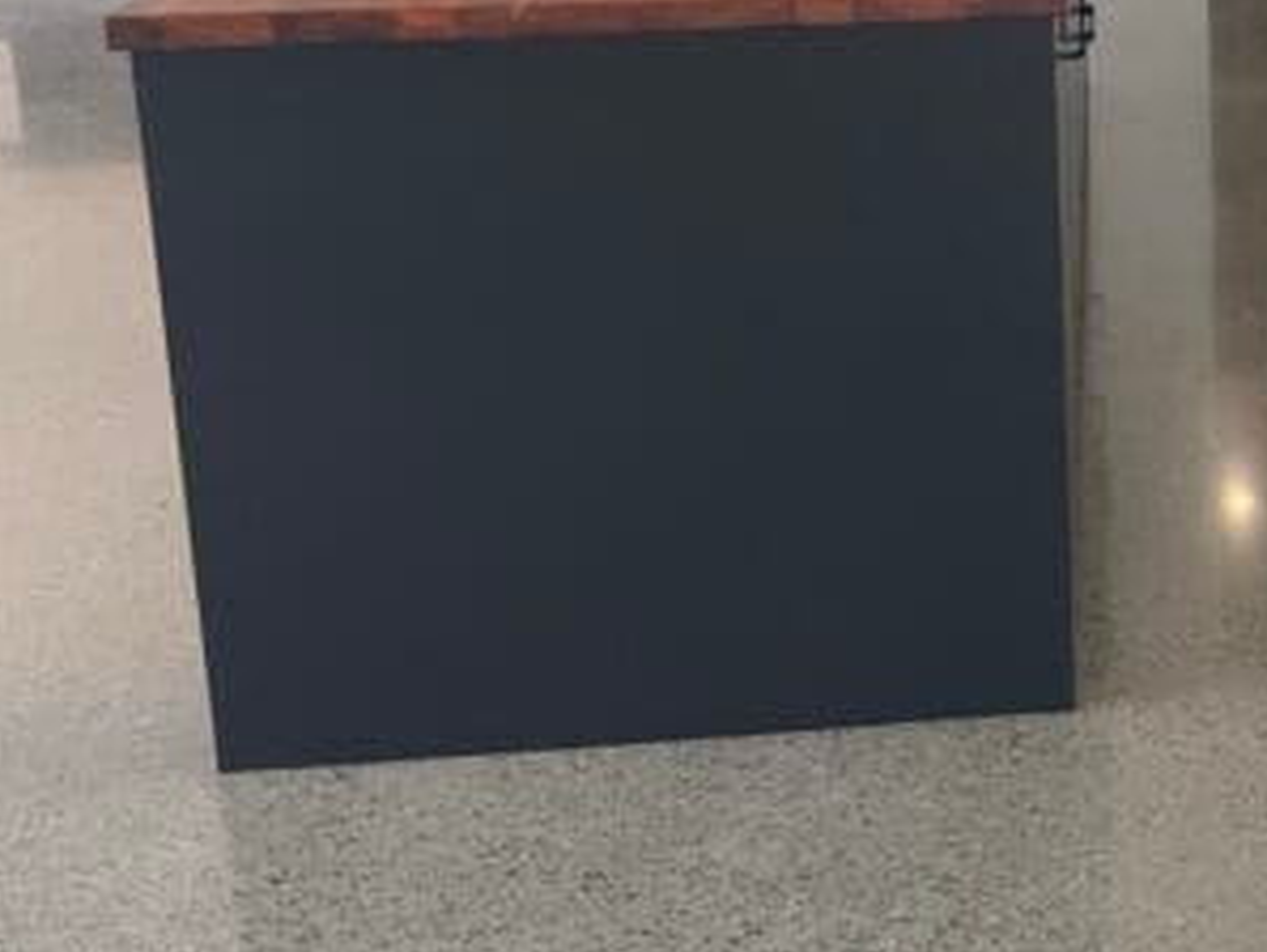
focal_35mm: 67
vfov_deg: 20.7
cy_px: -149
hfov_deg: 26.7
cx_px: 1390
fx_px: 2454
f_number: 1.6
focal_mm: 4.2
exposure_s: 1/121
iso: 64
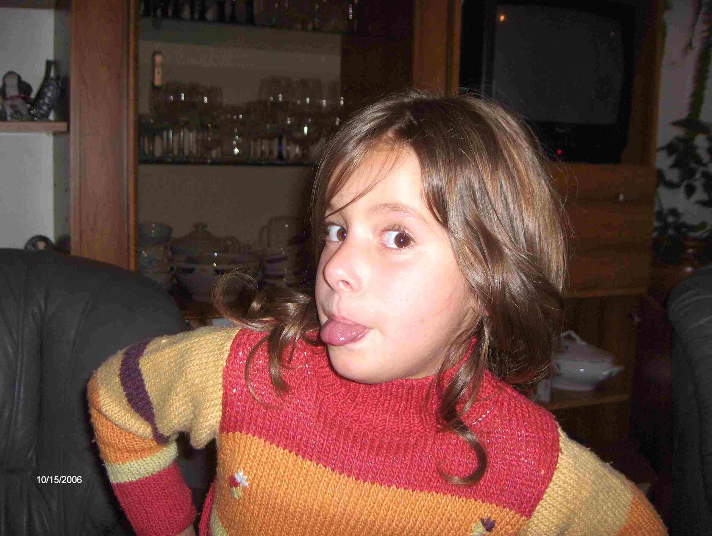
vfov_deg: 36.9
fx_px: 803
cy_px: 268
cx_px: 356
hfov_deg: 47.8
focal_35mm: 39
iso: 100
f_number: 2.8
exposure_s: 1/60
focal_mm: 8
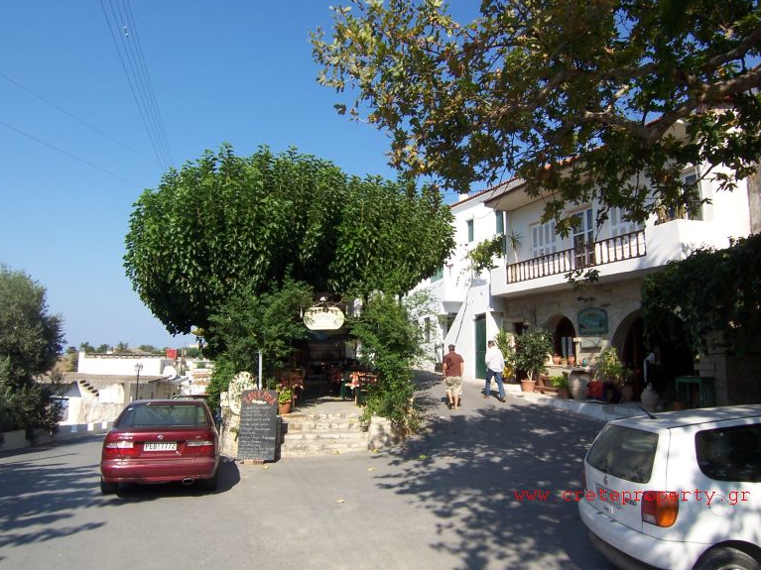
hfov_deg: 71.6
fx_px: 528
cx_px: 388
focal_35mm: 24
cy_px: 292
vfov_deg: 56.8
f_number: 5.6
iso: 64
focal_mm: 3.8
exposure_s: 1/250
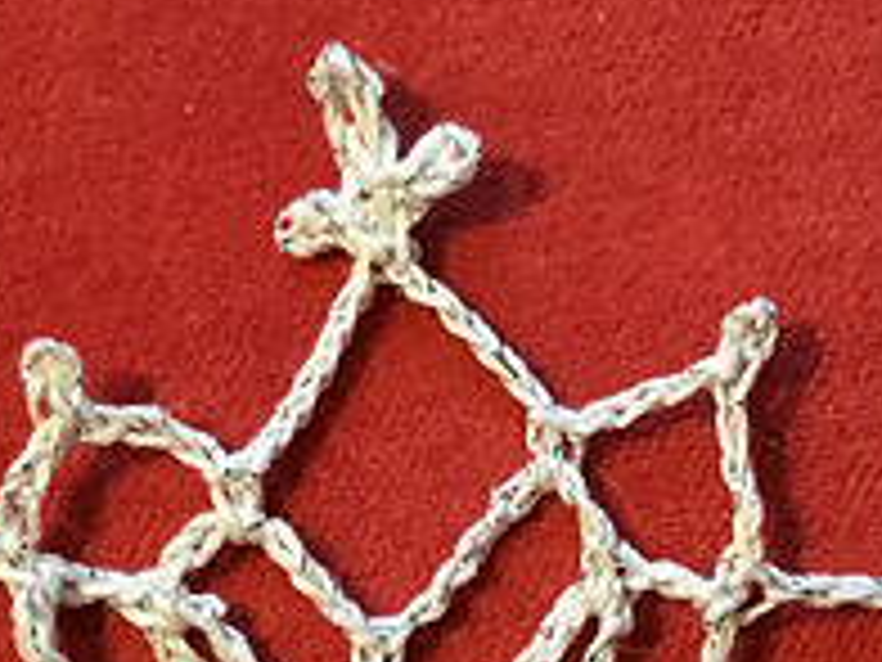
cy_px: 973
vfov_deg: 13.8
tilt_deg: -77.1
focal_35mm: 101
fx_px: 2573
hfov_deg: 19.4
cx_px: 436
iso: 100
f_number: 2.4
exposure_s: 1/30
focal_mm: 3.3
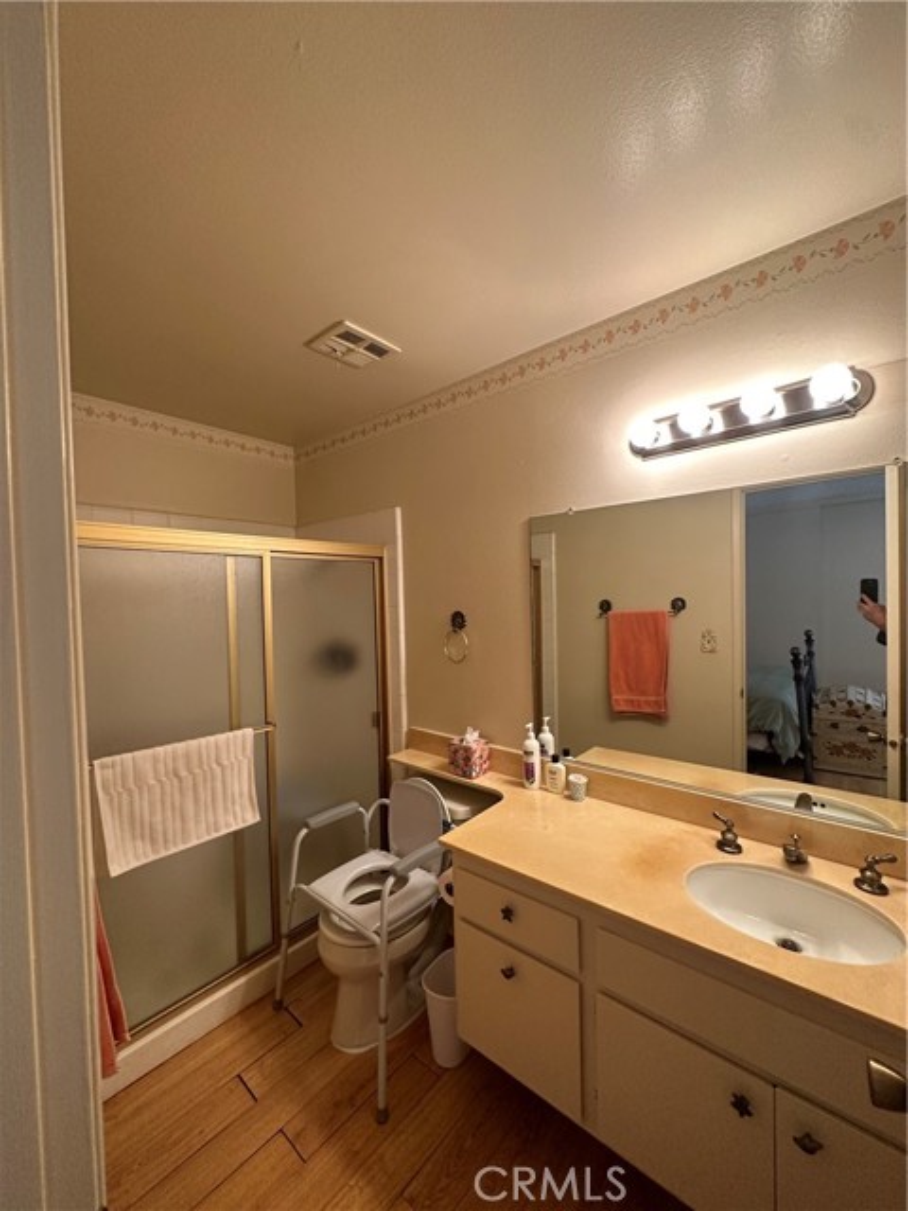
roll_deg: +0.9
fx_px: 490
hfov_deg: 85.7
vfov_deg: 102.1
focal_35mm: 14
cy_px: 606
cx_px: 454
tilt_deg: +0.5
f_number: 2.2
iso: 200
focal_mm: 2.22
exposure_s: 1/60
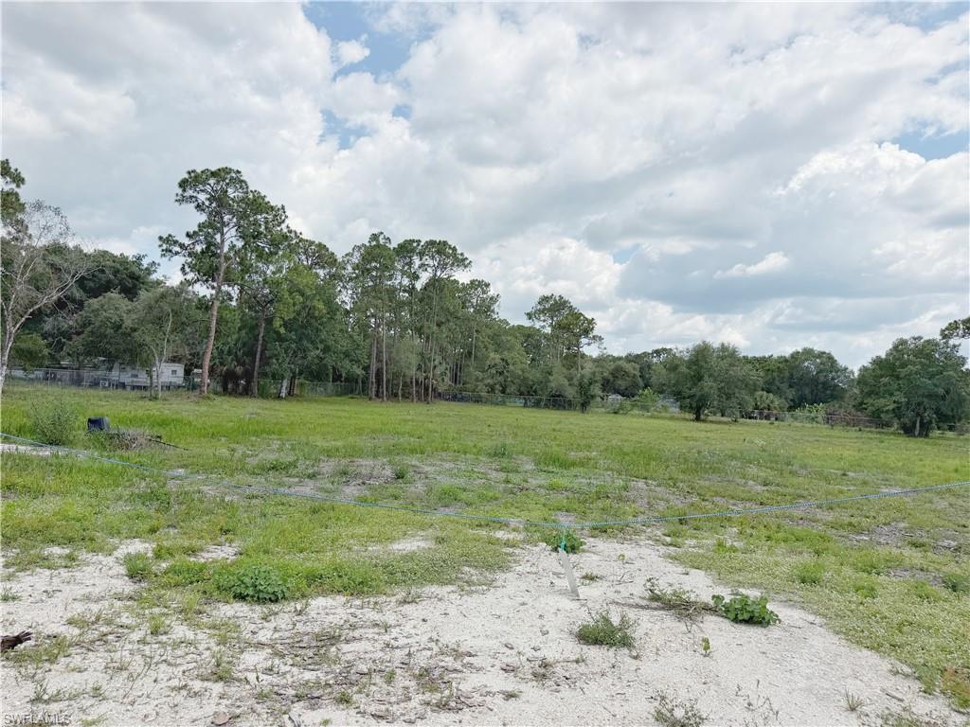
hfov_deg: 71.6
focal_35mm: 24
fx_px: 673
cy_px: 364
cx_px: 485
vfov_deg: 56.8
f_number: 1.78
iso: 80
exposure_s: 1/8130
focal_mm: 6.76
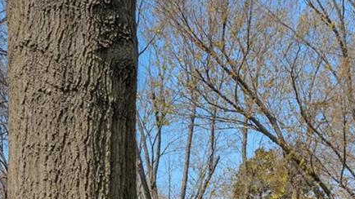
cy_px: 342
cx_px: 178
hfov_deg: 19.8
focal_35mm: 108
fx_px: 1016
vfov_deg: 10.6
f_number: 10
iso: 400
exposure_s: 1/250
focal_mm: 14
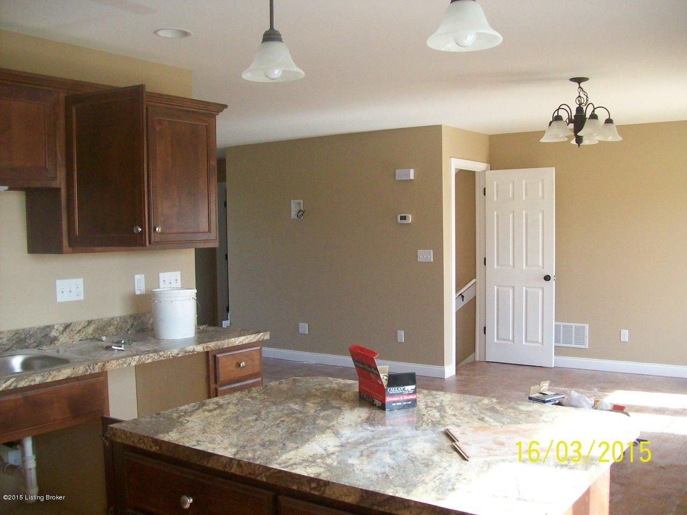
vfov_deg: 39.7
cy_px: 258
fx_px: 714
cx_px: 344
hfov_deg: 51.4
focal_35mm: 36
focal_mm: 6
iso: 200
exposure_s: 1/140
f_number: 2.7
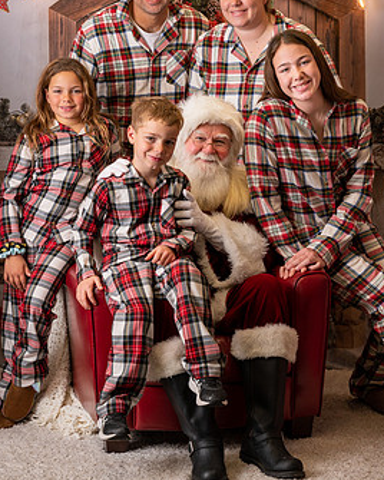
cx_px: 209
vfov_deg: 19.9
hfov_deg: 16.0
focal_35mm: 96
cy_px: 183
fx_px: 1364
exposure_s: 1/100
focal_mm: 50
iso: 100
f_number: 7.1
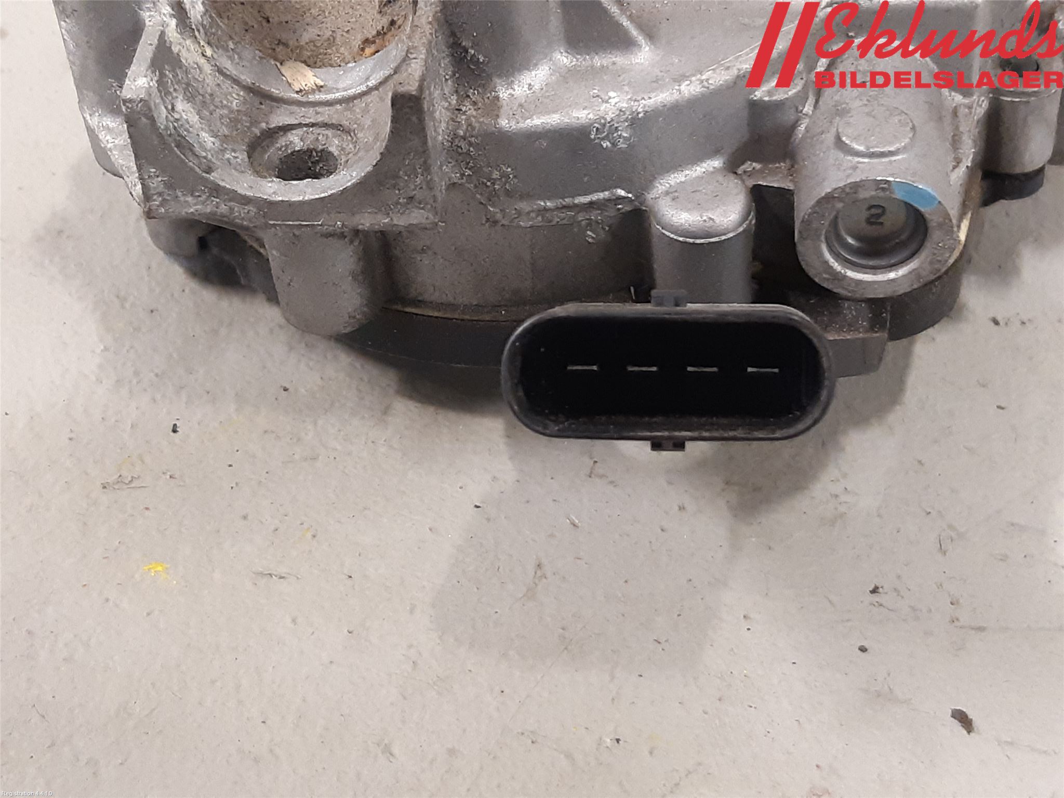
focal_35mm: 26
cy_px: 399
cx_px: 532
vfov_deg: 53.1
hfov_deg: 67.3
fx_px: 799
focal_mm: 3.93
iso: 200
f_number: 1.7
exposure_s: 1/25
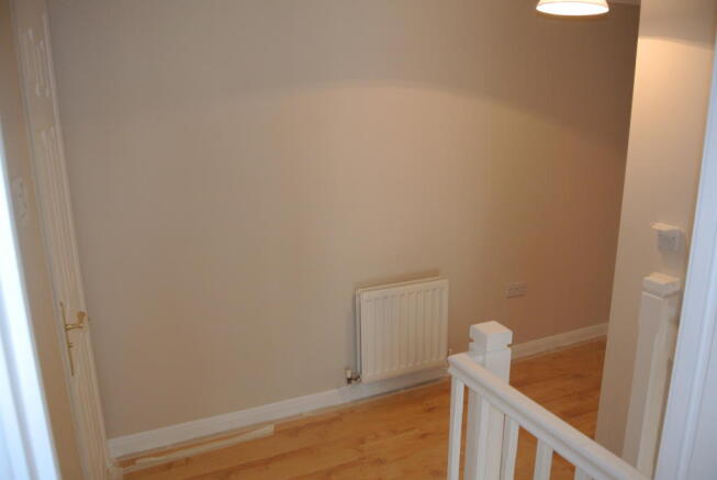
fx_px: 538
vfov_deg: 48.0
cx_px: 358
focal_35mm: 27
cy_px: 240
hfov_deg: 67.3
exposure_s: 1/60
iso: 360
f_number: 3.5
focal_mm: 10
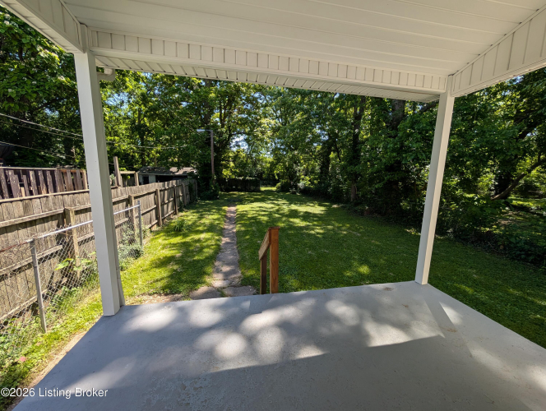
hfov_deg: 110.5
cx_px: 273
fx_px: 190
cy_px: 206
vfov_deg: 94.6
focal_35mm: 12
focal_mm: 2.02
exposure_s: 1/960
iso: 56
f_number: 1.7
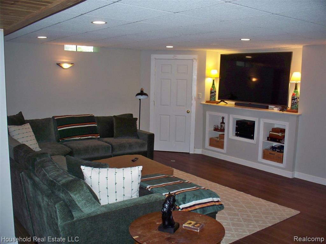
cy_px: 122
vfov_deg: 40.7
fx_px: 330
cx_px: 163
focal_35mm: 35
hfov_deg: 52.6
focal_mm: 7.54
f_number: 2.8
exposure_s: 1/30
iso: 200
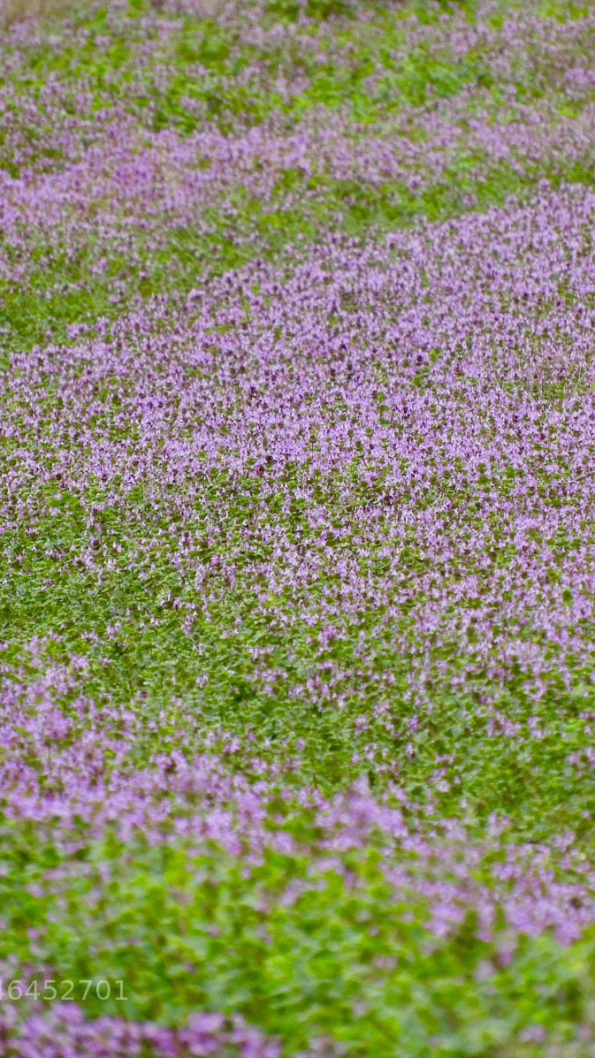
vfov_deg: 1.9
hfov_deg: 1.0
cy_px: 529
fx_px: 32687
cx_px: 373
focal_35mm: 1165
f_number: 5.6
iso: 200
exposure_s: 1/250
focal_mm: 143.3
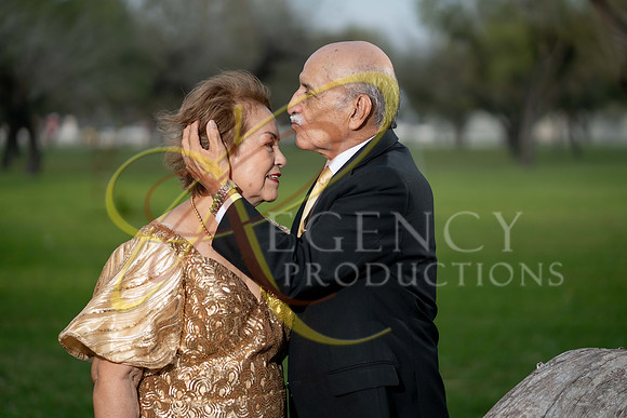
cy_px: 209
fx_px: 1481
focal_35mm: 85
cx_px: 314
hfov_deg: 23.9
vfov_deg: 16.1
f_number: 2.2
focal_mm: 85
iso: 200
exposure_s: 1/1600
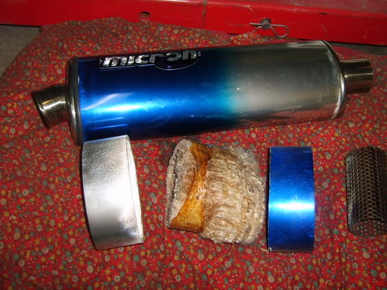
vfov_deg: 35.9
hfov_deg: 46.8
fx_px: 447
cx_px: 208
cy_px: 125
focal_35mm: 40
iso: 100
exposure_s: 1/45
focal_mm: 5.8
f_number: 2.8
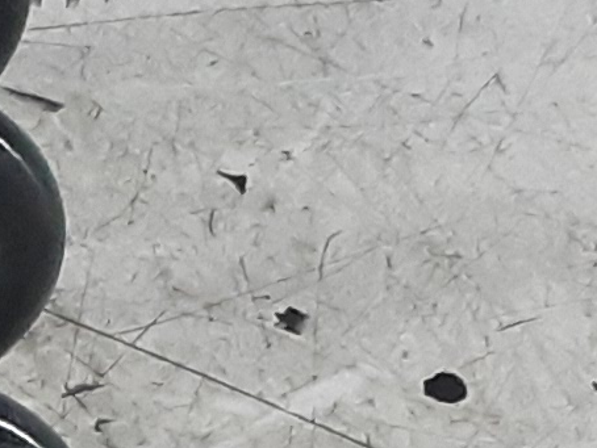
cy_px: 803
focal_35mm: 194
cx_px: -476
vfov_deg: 7.4
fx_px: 3348
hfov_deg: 9.7
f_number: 1.9
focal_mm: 2.91
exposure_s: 1/50
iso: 160
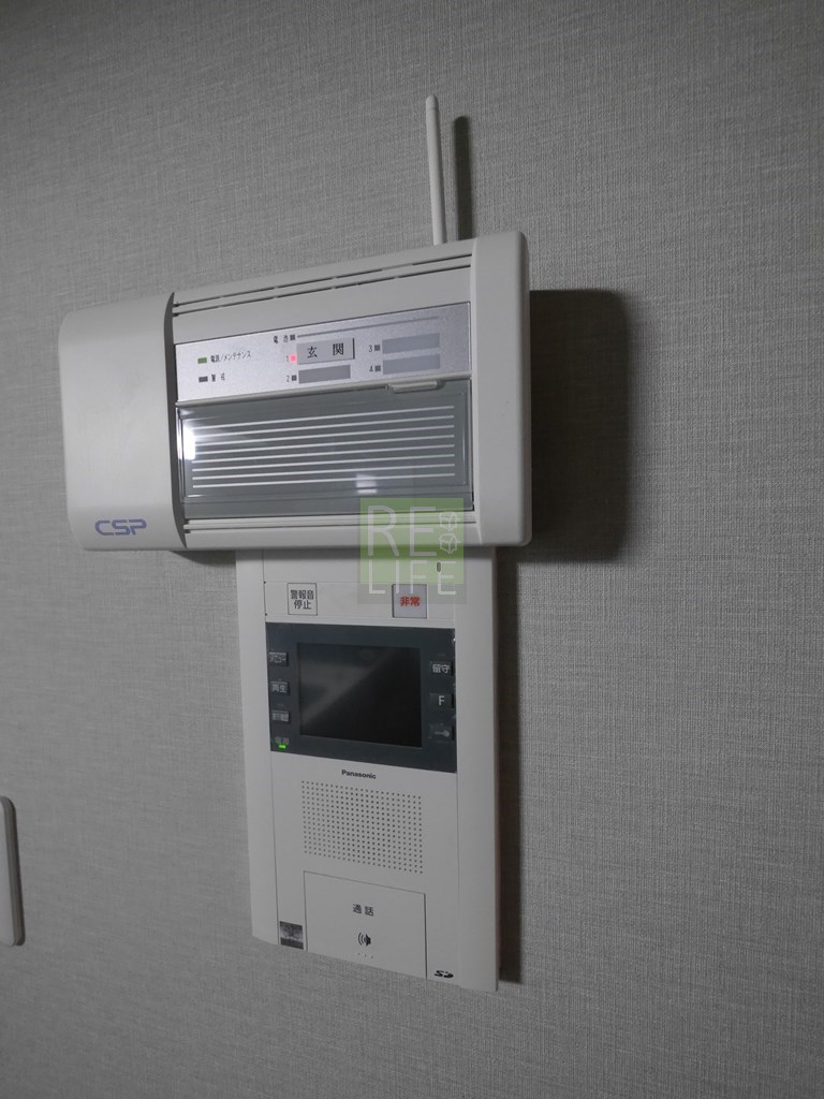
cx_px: 412
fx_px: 444
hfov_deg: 85.7
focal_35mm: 14
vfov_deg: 102.1
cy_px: 550
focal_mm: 7
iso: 1600
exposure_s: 1/60
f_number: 4
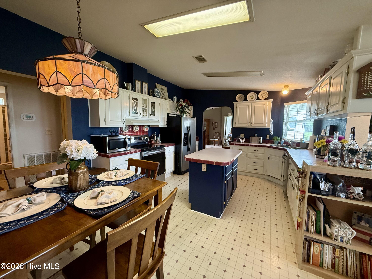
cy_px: 140
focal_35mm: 14
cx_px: 186
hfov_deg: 102.1
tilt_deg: -4.8
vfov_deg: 85.7
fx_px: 150
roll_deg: -0.6
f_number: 2.2
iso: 250
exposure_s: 1/60
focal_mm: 2.22
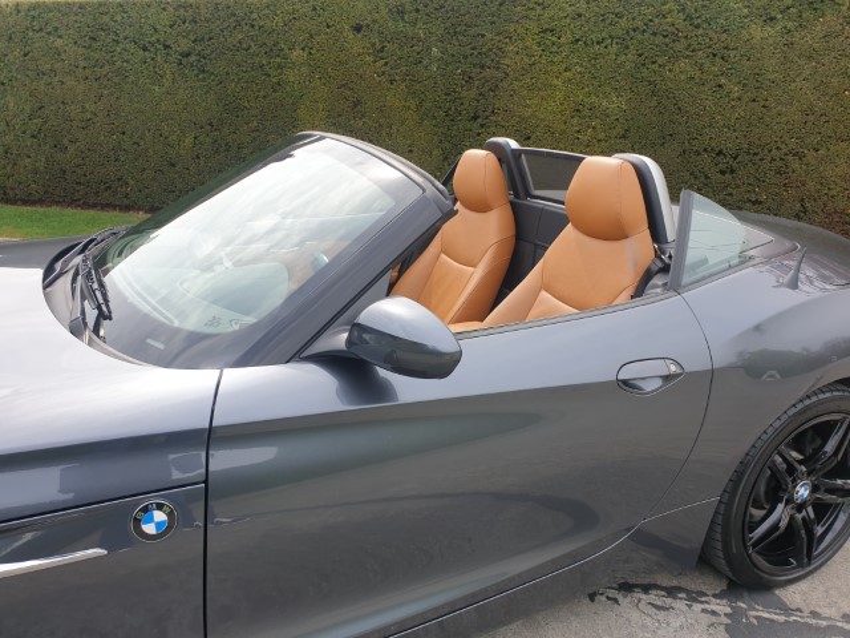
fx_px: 638
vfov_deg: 53.1
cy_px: 319
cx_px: 425
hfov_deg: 67.3
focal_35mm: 26
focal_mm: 4.3
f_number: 2.4
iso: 50
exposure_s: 1/713
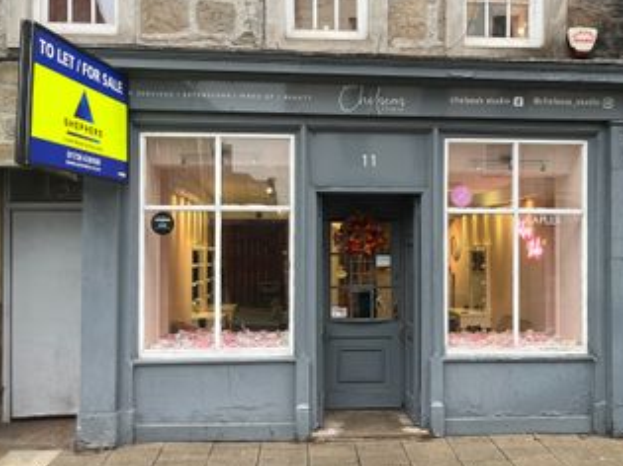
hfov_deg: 55.2
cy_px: 251
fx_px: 594
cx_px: 350
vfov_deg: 42.9
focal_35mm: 33
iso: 100
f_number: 1.6
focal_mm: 5.1
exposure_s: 1/100
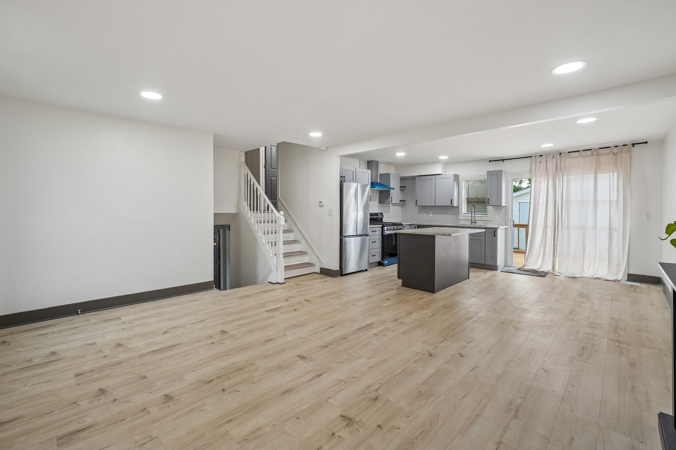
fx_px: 282
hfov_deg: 100.4
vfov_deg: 77.2
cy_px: 210
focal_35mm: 15
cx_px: 326
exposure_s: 1/100
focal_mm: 14
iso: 400
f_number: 5.6
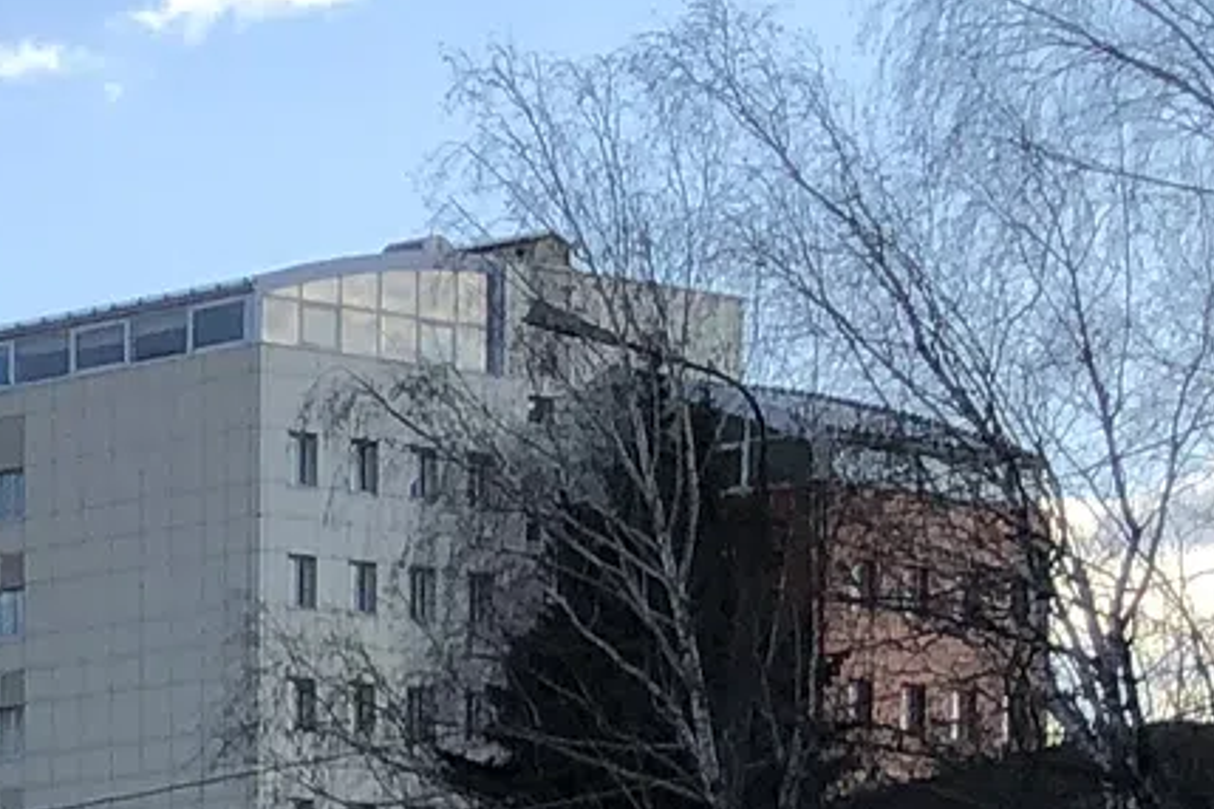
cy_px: 1799
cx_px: -2170
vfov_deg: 7.9
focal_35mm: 163
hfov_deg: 10.1
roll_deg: +2.7
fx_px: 5496
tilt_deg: -4.8
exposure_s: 1/1156
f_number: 1.8
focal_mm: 4
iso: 20
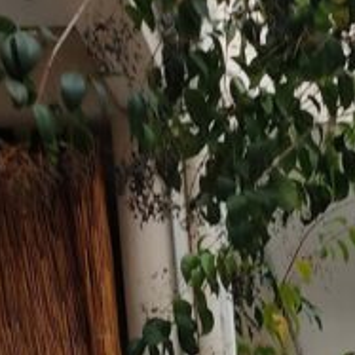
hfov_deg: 13.1
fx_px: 1462
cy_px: 925
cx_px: 537
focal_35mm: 126
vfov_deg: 11.0
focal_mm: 4.74
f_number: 1.79
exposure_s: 1/60
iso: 115
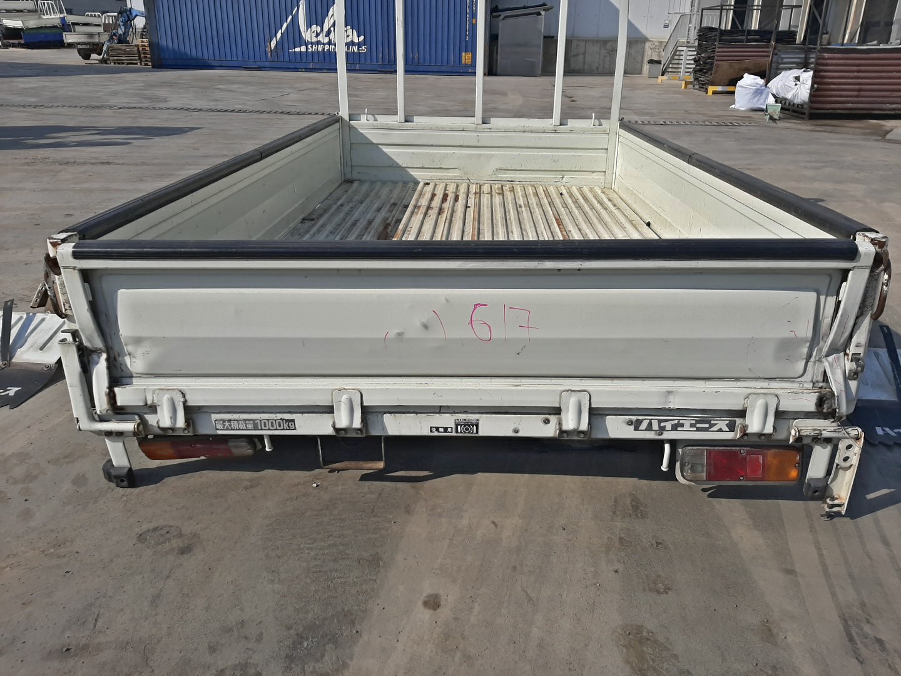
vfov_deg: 53.1
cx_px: 450
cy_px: 338
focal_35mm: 26
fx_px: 677
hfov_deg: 67.3
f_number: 1.7
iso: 40
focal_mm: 3.93
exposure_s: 1/3953
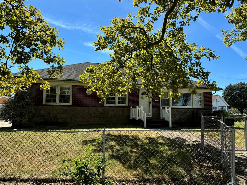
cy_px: 92
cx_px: 124
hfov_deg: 67.3
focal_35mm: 26
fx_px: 186
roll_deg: -0.9
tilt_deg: +5.1
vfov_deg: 53.1
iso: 50
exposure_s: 1/1845
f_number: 1.6
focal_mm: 5.96
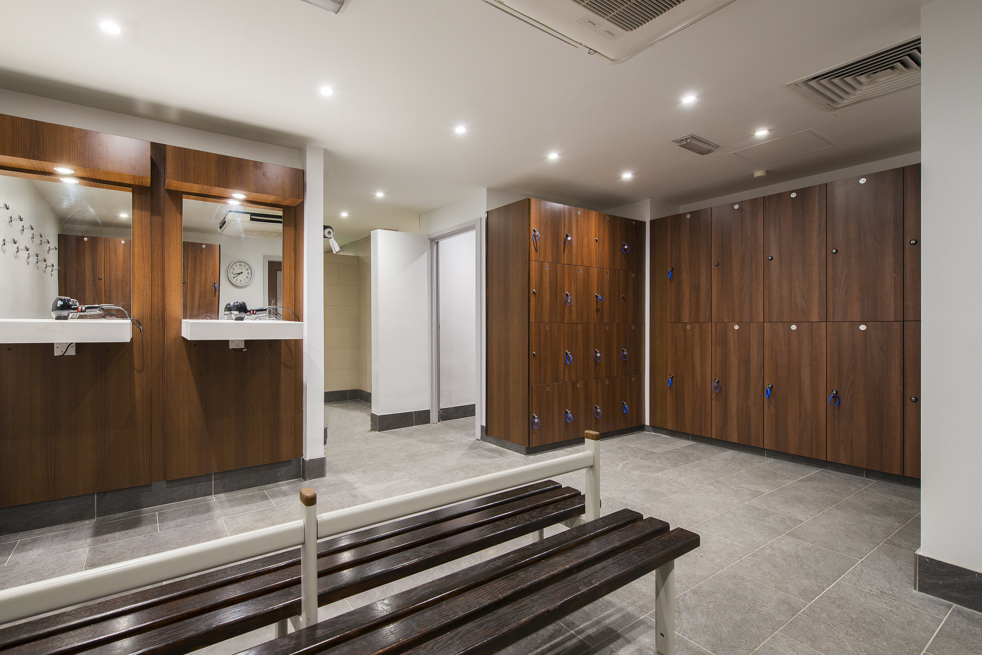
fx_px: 437
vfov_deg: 73.8
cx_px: 429
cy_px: 316
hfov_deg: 96.2
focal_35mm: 16
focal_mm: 14
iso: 200
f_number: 10
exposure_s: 1/3
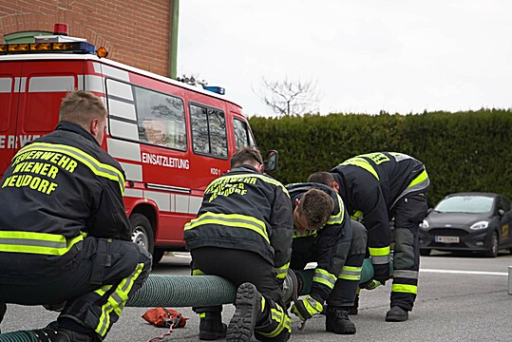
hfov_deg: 25.3
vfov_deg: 17.1
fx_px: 1138
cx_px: 275
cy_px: 177
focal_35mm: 80
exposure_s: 1/1000
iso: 1000
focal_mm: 70
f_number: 5.6
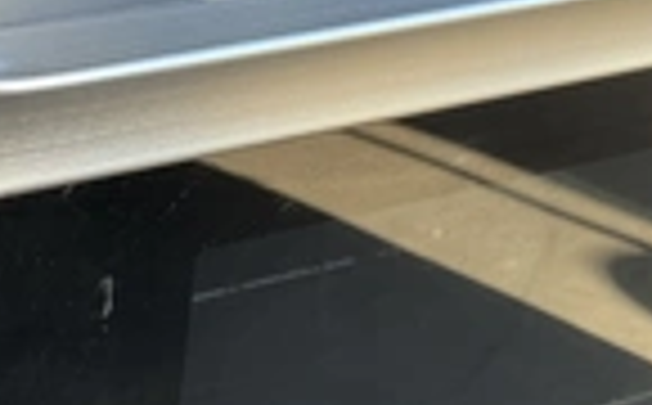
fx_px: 1507
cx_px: 36
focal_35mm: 85
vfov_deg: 15.3
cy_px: 248
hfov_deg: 23.6
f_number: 1.8
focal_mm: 3
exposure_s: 1/120
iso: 50
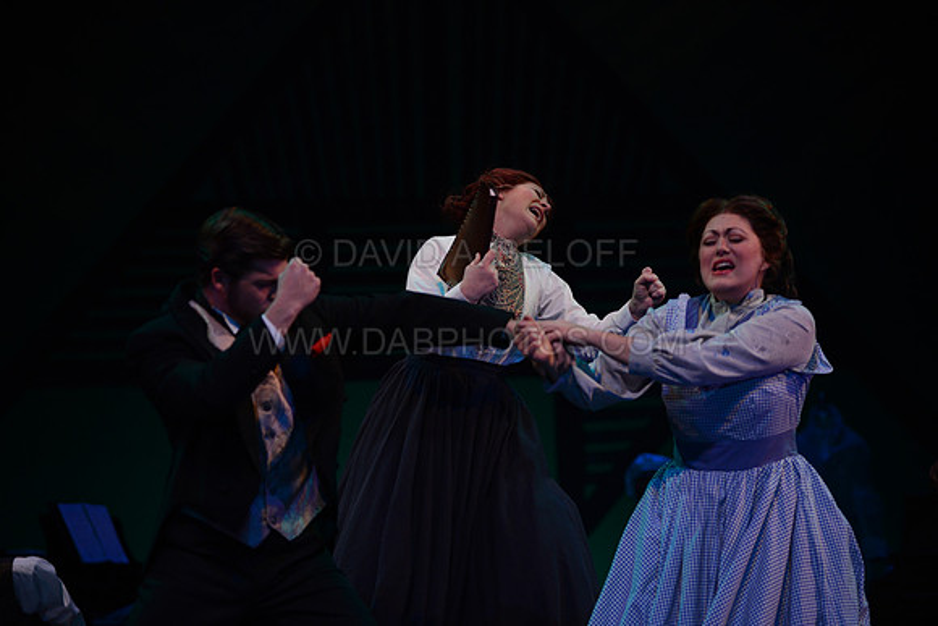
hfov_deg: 18.3
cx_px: 469
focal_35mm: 112
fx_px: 2919
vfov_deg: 12.2
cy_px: 313
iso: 1600
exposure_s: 1/400
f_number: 2.8
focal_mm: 112
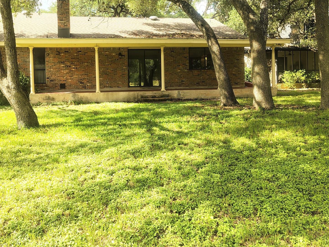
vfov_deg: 41.4
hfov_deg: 53.8
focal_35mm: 34
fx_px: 323
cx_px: 142
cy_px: 90
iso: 100
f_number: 1.8
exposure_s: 1/311
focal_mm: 5.56
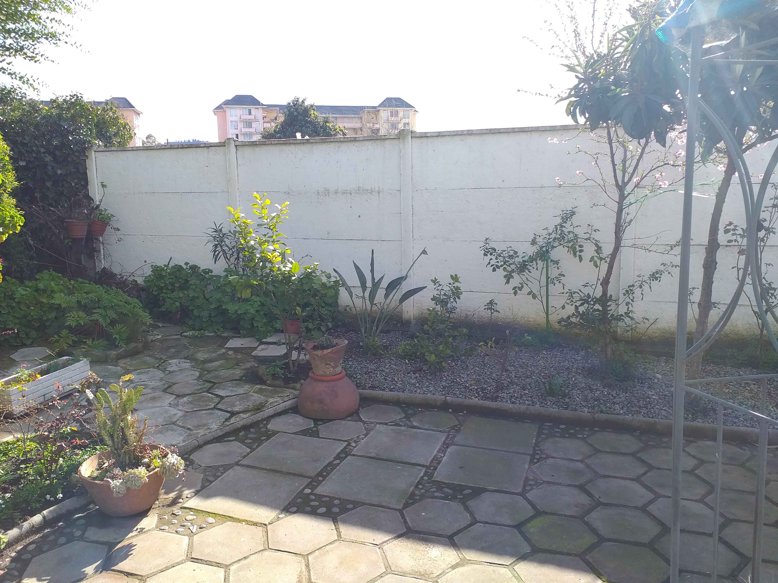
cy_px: 292
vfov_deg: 53.1
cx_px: 389
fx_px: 584
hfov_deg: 67.3
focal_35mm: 26
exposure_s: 1/503
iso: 40
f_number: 1.9
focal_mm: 3.6
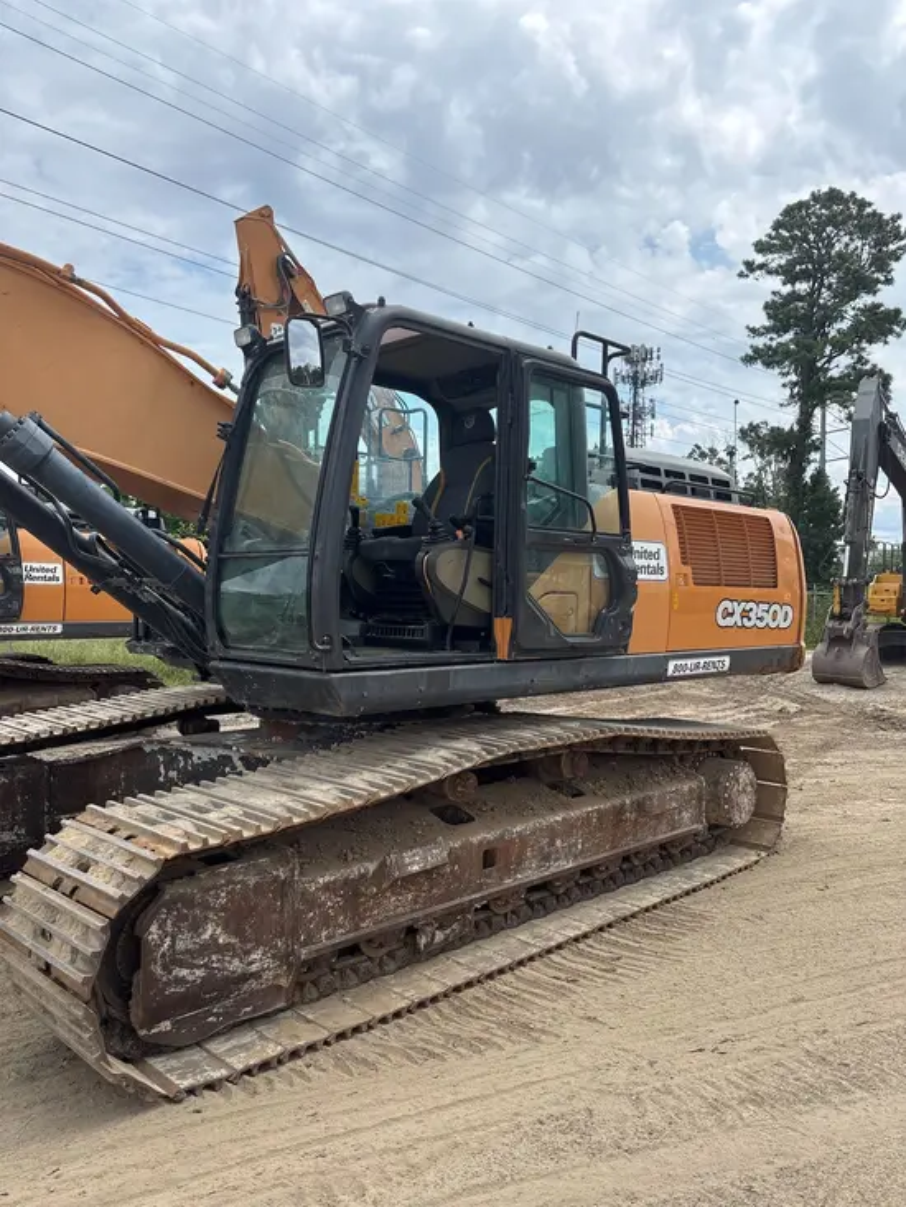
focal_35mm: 26
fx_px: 907
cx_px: 453
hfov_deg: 53.1
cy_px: 604
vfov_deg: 67.3
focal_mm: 5.96
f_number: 1.6
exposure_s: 1/3534
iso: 50
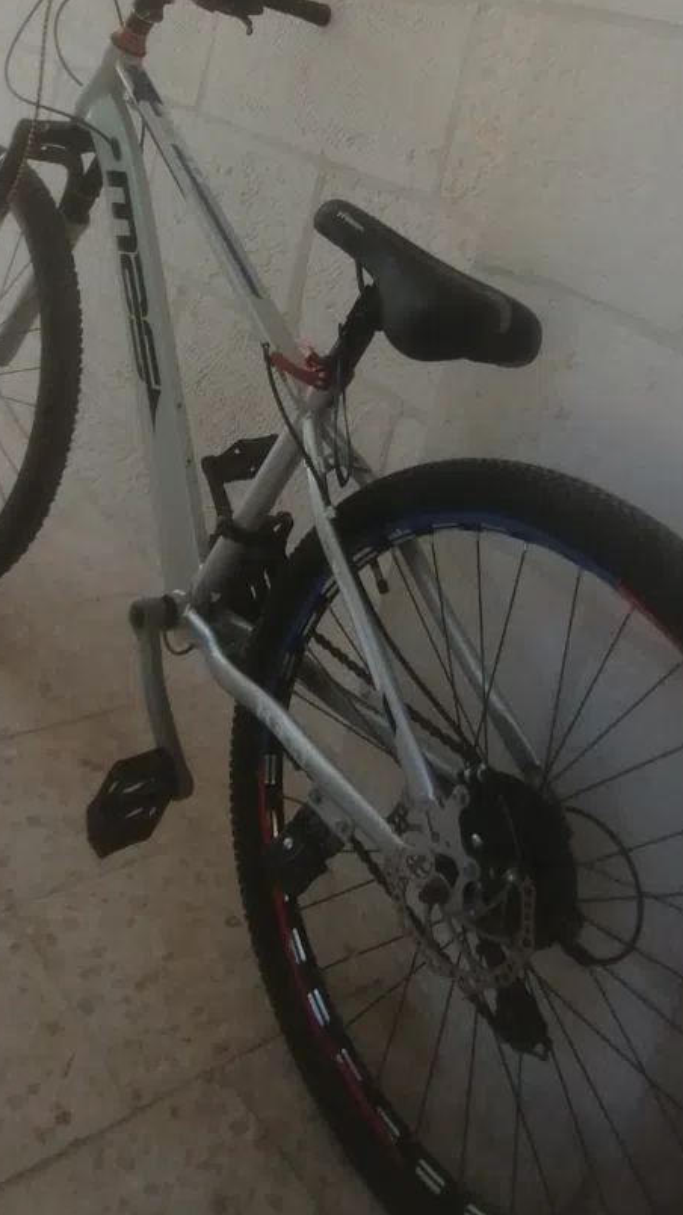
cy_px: 267
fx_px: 1192
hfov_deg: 32.0
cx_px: 319
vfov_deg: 51.1
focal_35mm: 37
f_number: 2.4
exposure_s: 1/100
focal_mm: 1.78
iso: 50
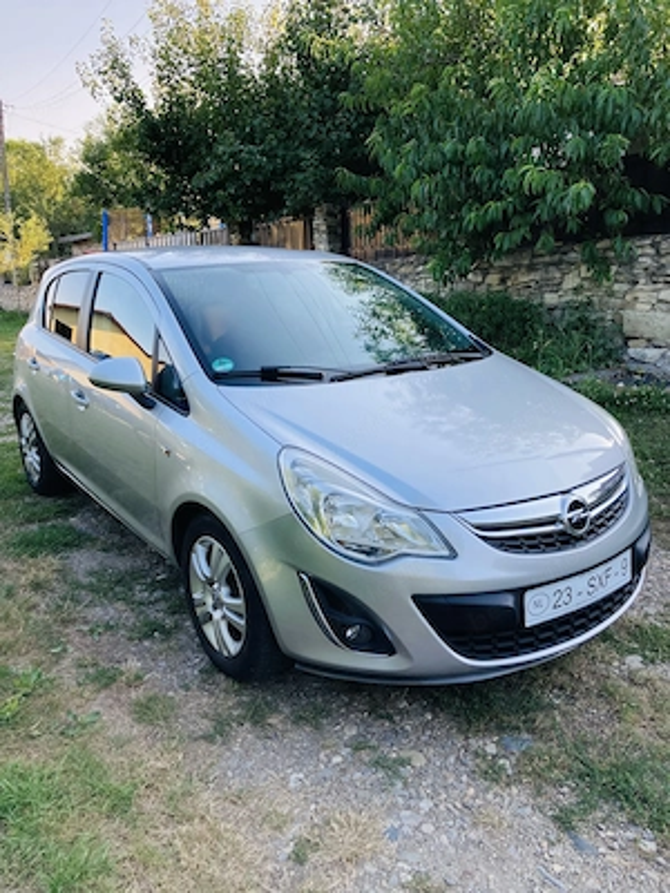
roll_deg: +1.7
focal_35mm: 28
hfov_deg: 49.7
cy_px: 446
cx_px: 335
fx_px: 723
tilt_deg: -12.1
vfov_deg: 63.4
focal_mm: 3.99
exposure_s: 1/558
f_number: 1.8
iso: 20
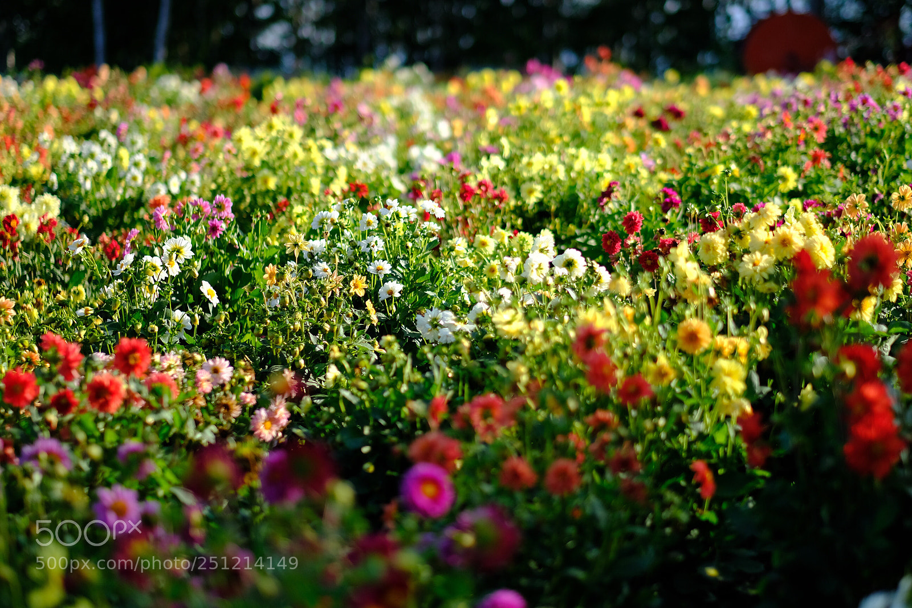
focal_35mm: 84
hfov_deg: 24.2
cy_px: 304
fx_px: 2128
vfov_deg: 16.3
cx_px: 456
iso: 200
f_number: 1.2
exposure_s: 1/8500
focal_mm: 56
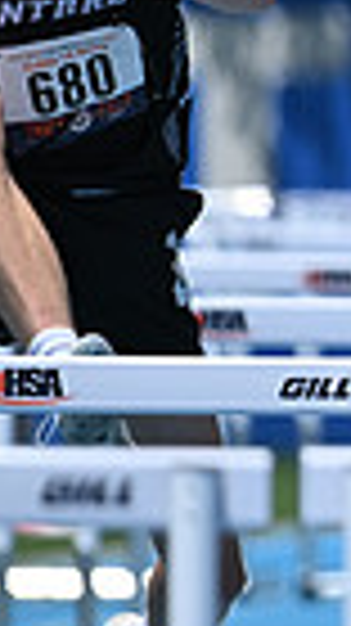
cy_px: -25
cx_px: 1156
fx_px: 28942
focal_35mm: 1746
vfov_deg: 1.2
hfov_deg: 0.7
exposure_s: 1/3200
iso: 320
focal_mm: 400
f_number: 4.5
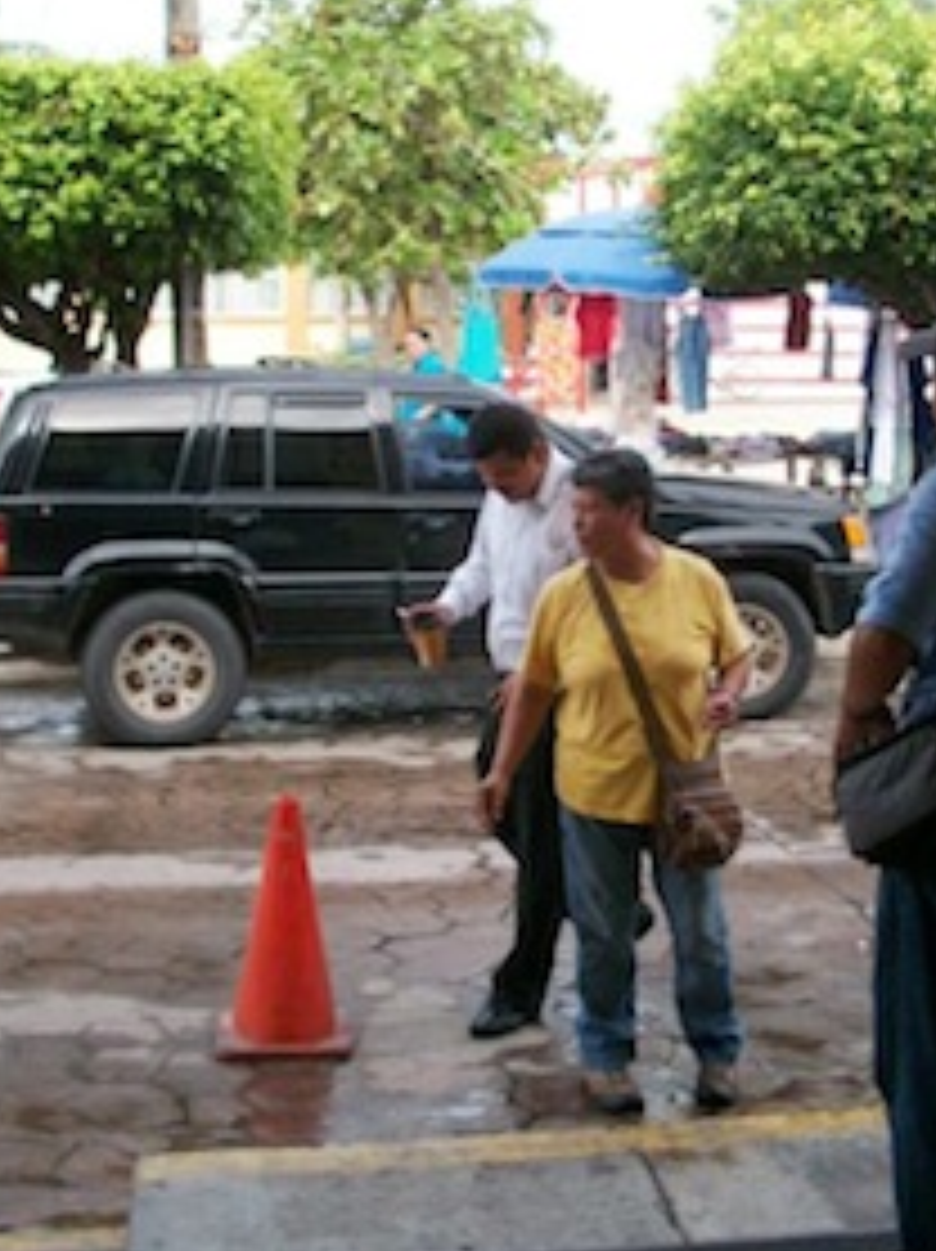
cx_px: 549
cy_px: 524
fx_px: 2275
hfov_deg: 23.2
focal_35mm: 63
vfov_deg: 30.7
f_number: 3.1
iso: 80
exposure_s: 1/400
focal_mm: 6.3
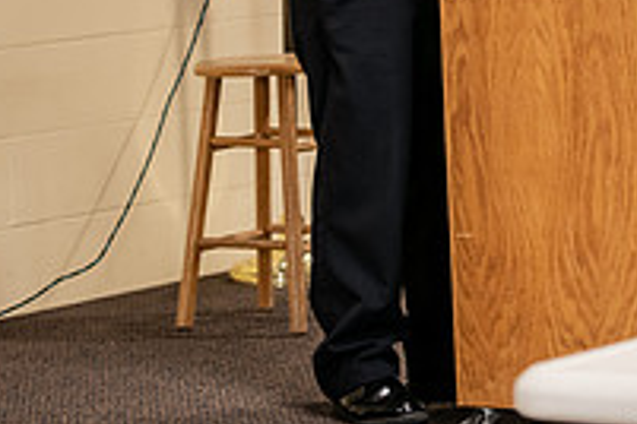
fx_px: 4193
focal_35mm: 237
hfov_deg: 8.7
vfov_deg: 5.8
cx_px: 393
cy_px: -93
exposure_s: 1/200
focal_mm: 82
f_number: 3.2
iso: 1600
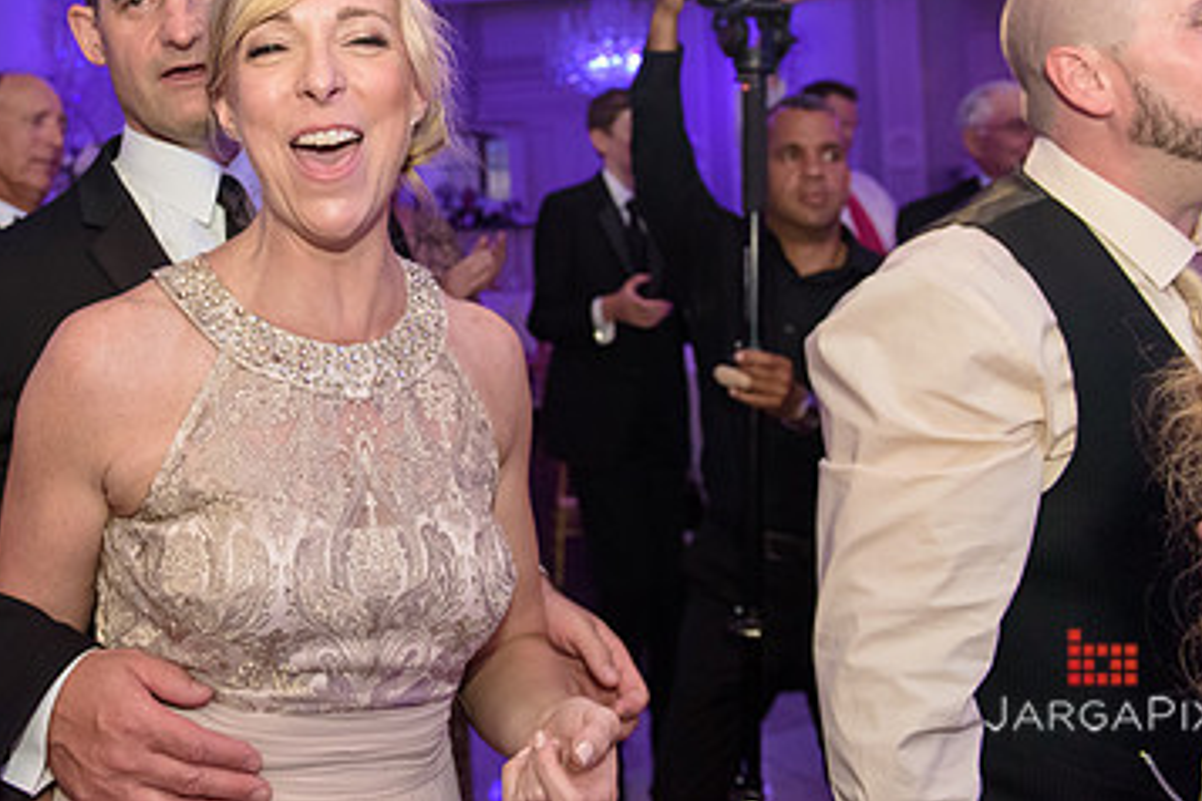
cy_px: 153
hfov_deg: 48.0
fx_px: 1302
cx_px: 330
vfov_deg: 33.2
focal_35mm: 39
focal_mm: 24
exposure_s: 1/125
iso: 3200
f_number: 3.2
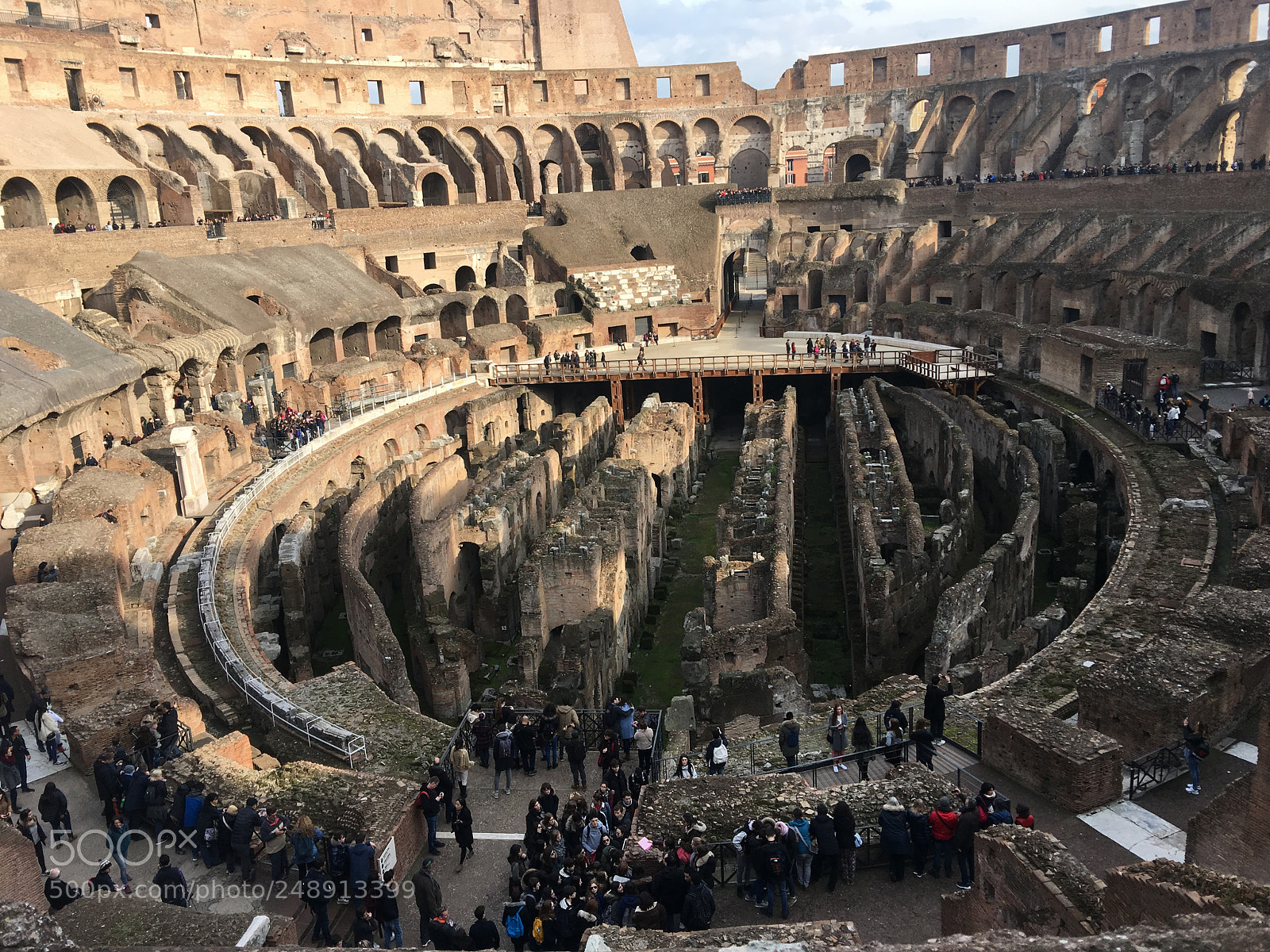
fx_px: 1064
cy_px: 476
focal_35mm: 29
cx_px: 635
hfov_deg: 61.7
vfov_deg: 48.2
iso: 25
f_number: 2.2
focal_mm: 4.15
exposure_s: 1/484
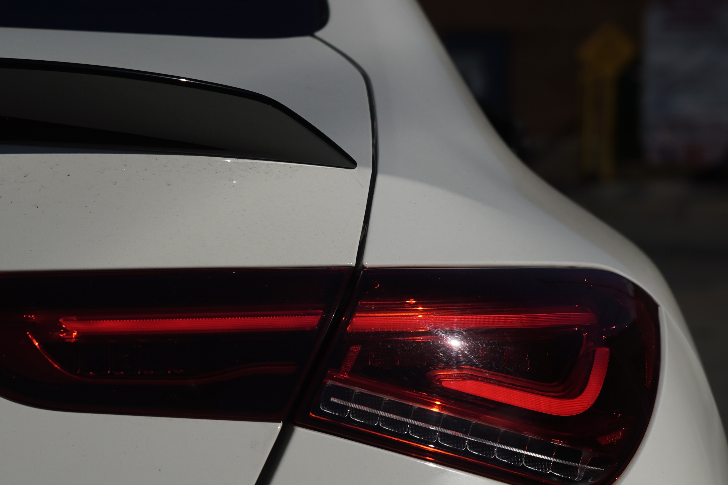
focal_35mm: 163
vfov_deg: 8.4
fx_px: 3296
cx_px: 113
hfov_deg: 12.5
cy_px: 365
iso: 100
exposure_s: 1/160
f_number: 4
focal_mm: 50
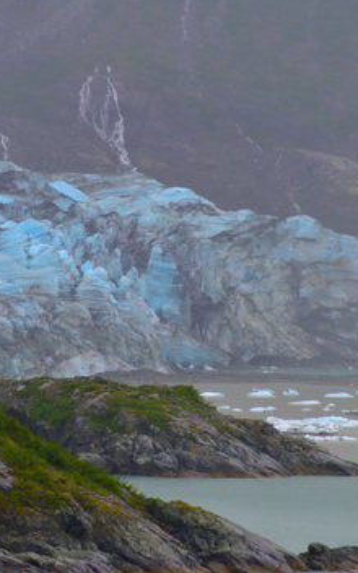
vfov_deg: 6.0
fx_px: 5508
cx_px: 119
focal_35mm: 353
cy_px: 271
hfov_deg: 3.7
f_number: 4.8
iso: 500
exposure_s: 1/1250
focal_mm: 145
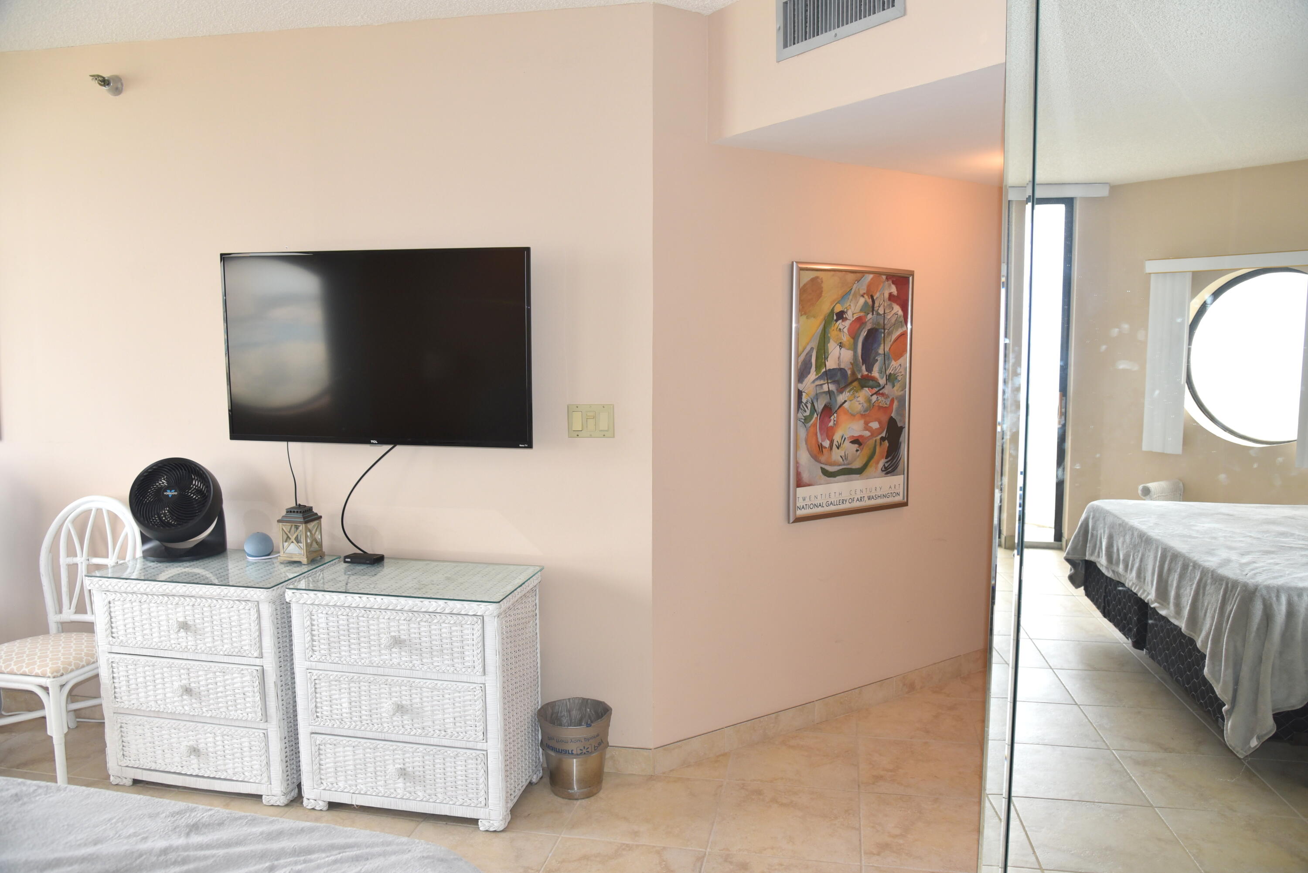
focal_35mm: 24
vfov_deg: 53.2
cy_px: 436
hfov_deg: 73.7
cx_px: 654
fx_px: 872
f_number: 5
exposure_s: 1/100
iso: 800
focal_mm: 24
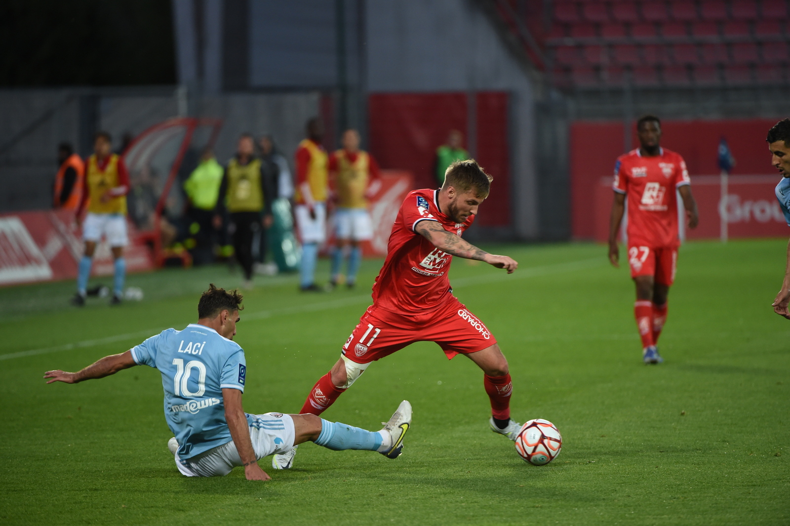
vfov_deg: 3.4
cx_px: 395
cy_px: 263
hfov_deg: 5.2
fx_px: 8773
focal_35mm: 400
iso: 2500
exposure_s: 1/800
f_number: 4
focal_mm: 400
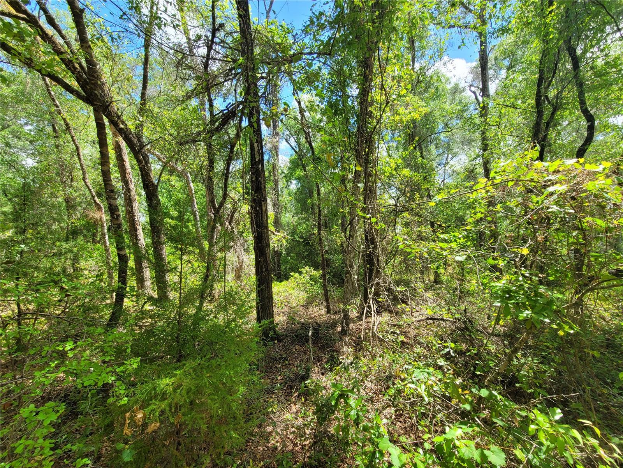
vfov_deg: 89.9
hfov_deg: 106.2
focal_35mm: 13
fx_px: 234
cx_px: 312
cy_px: 234
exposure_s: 1/416
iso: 50
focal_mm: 2.2
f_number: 2.2
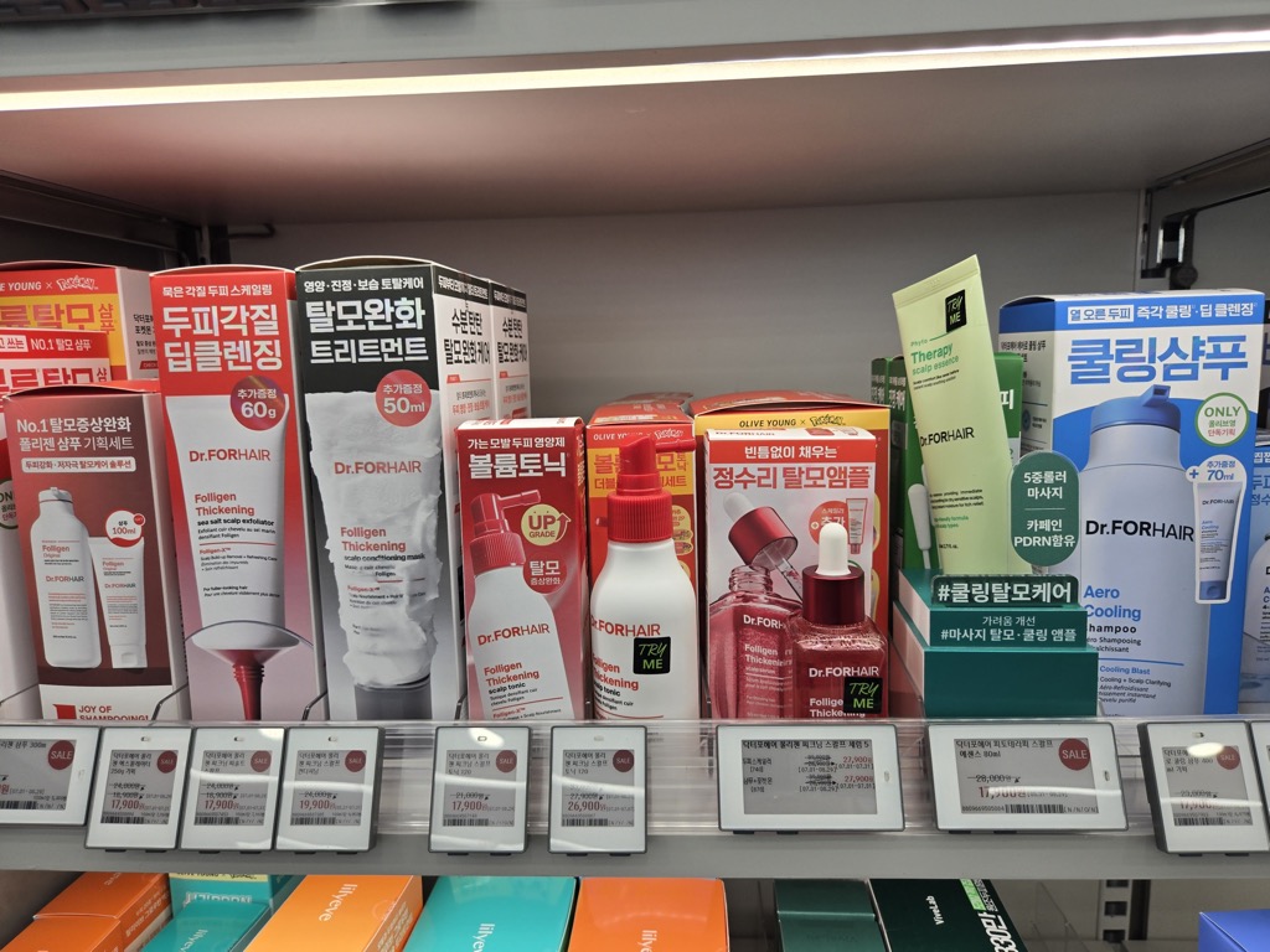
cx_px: 635
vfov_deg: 58.9
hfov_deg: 73.9
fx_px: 844
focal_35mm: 23
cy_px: 476
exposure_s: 1/155
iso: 25
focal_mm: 5.4
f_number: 1.8
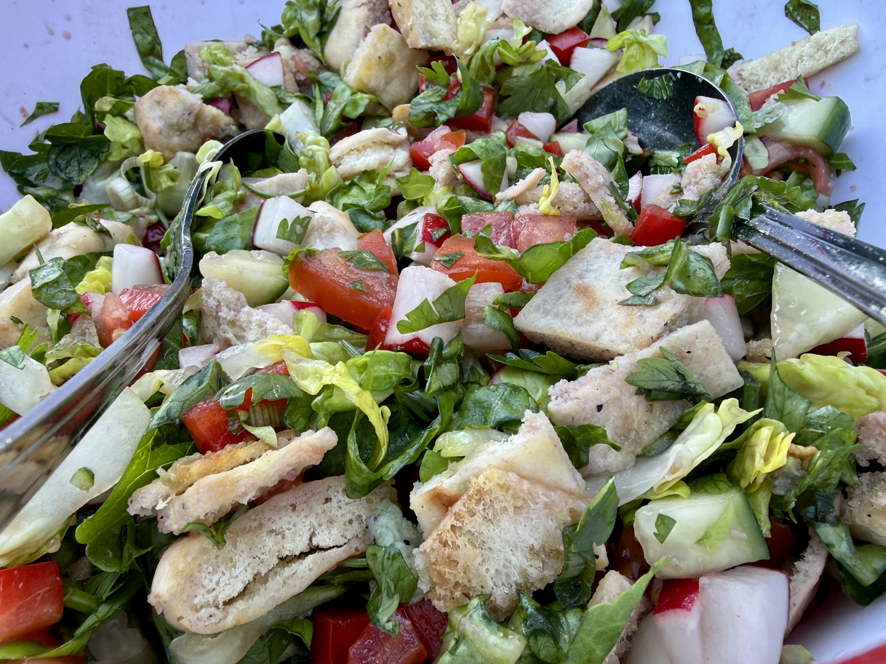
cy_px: 332
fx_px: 614
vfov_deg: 56.8
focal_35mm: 24
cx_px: 443
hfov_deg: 71.6
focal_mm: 2.22
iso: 50
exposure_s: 1/99
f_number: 2.2
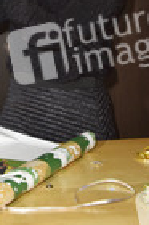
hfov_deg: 11.6
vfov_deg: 17.3
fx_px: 709
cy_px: -34
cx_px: -56
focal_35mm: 114
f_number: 5.6
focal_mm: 40
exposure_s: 1/60
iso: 1000
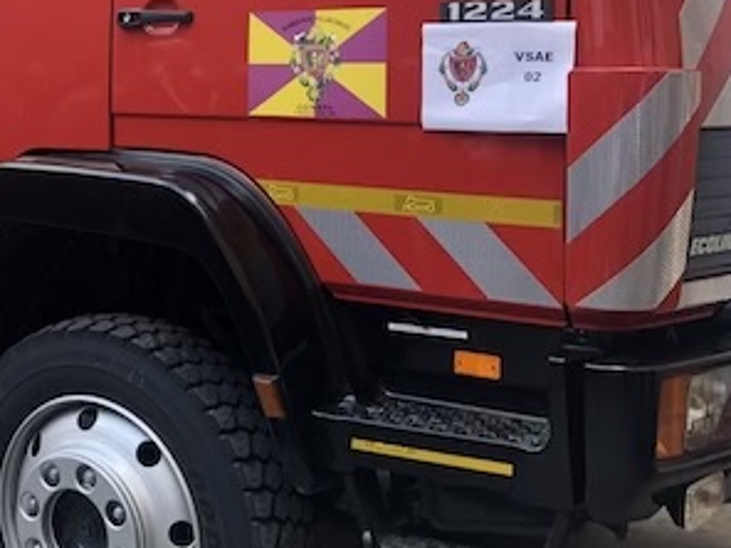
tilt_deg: +1.4
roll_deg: +0.9
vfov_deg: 22.9
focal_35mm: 63
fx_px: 1330
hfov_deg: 29.0
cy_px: 106
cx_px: 22
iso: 25
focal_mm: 4
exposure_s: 1/120
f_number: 1.8
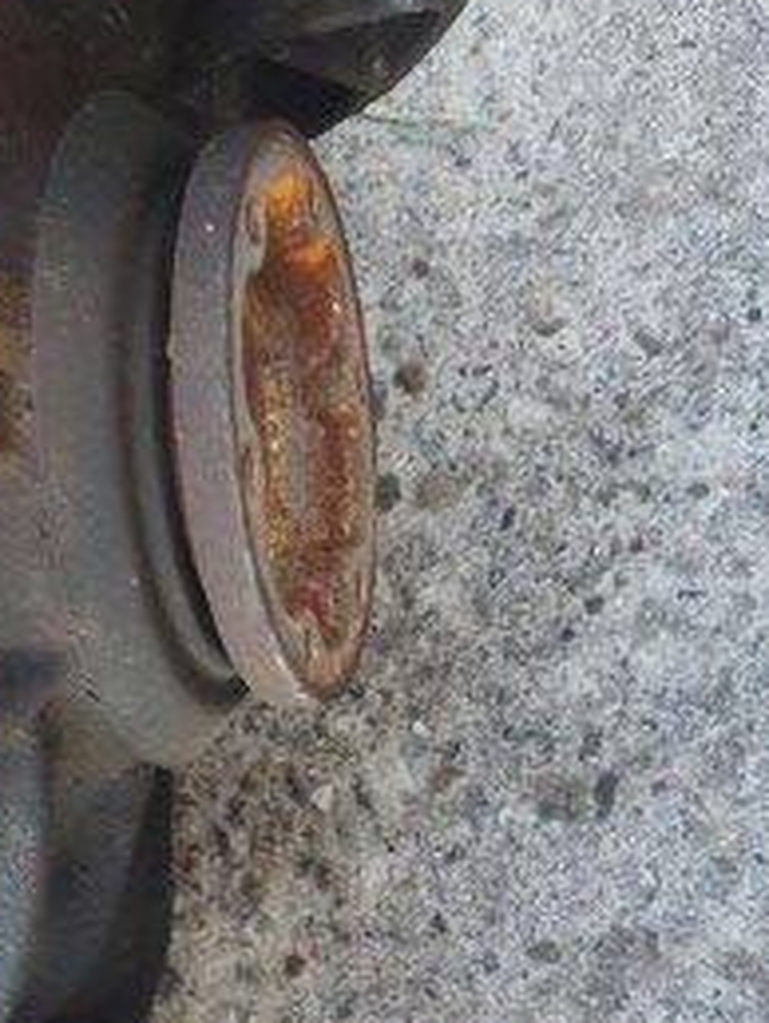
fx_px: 1833
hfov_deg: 22.5
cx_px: -59
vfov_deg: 30.4
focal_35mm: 62
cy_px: 829
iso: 50
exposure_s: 1/50
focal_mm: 5.23
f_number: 1.8
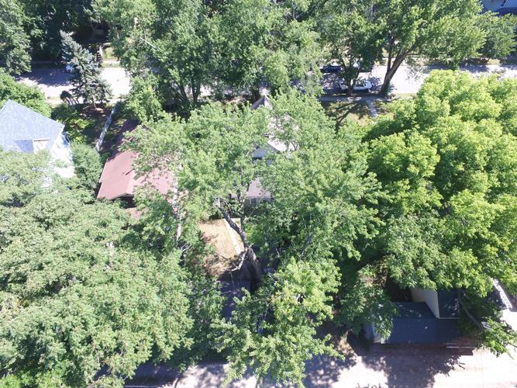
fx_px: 299
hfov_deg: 81.8
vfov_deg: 66.0
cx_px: 258
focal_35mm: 20
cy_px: 194
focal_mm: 3.61
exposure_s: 1/187
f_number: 2.8
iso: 100
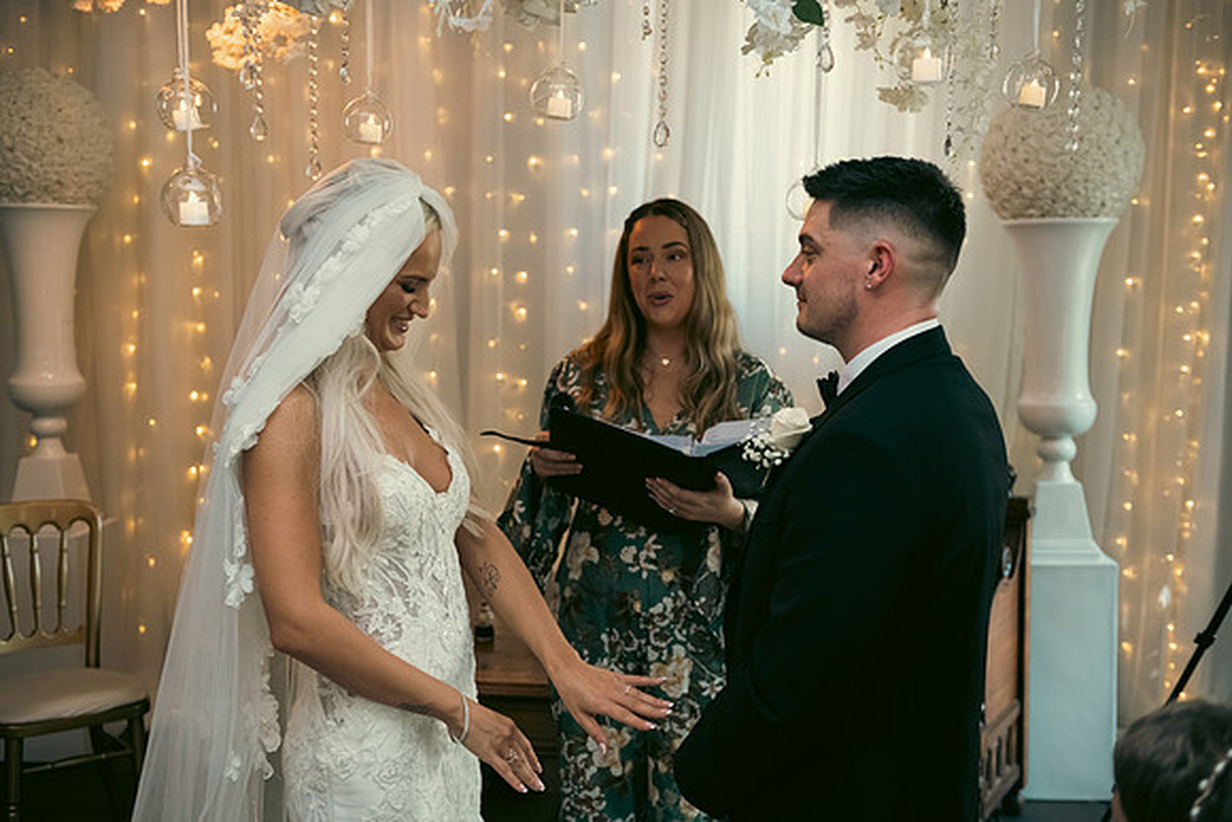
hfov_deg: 44.5
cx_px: 616
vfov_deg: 30.5
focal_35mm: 44
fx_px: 1506
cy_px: 411
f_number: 3.5
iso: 1250
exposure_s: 1/160
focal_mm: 44
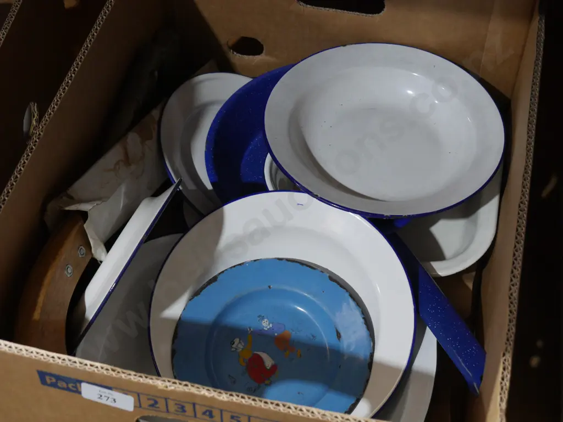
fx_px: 944
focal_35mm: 58
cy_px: 211
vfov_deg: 25.3
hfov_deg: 33.2
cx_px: 282
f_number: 5.4
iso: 2000
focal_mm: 29
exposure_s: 1/60
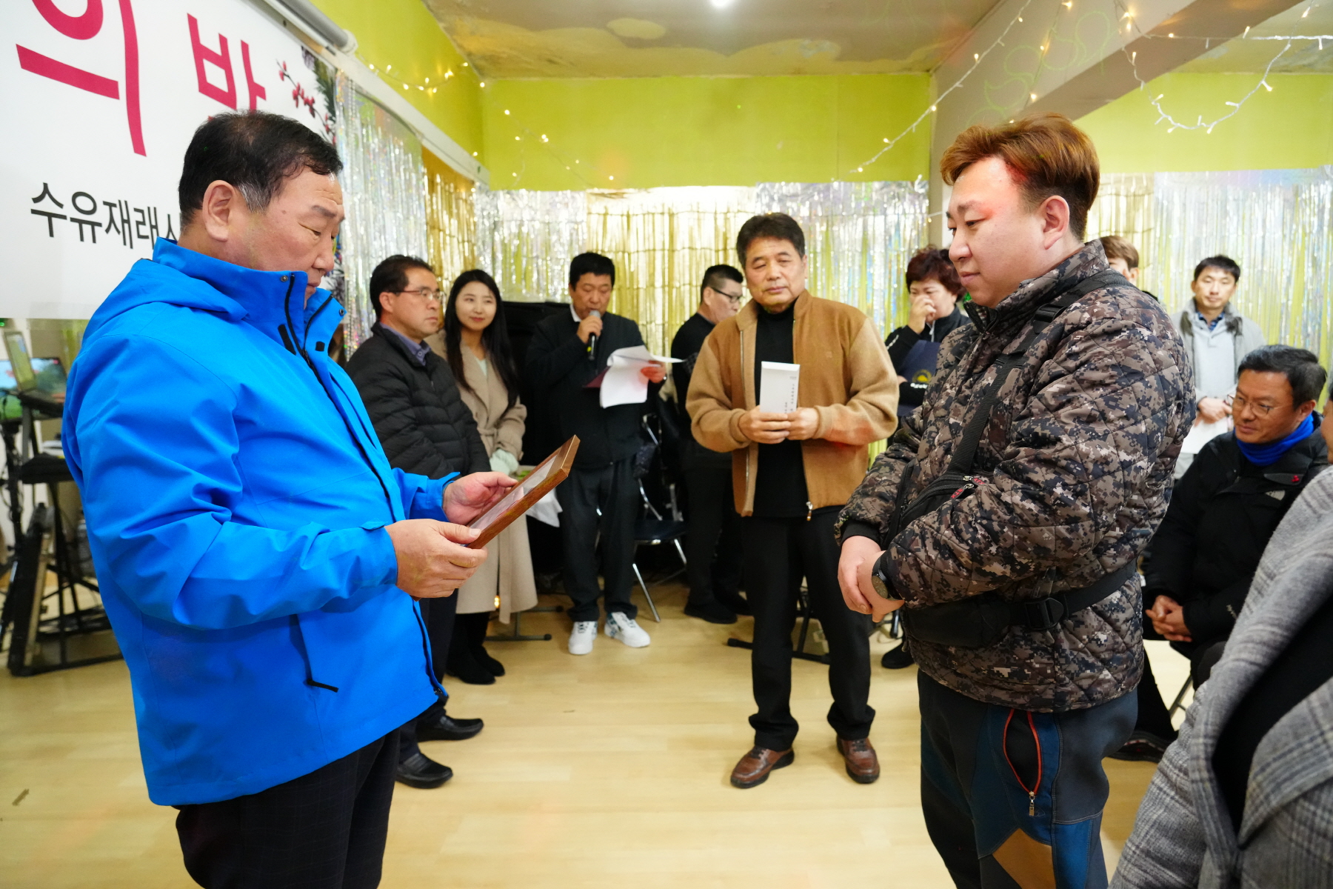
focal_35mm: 24
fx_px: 889
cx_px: 666
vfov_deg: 53.1
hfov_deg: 73.7
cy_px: 444
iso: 8000
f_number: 4.5
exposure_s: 1/160
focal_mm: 24
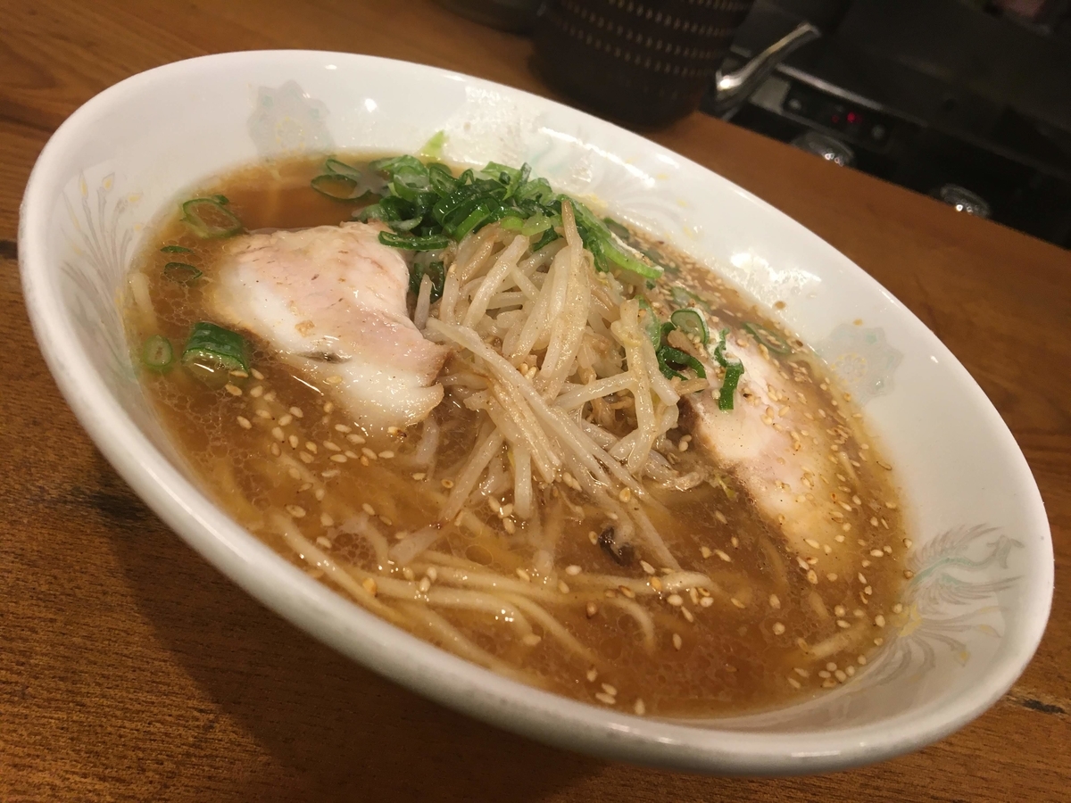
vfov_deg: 48.2
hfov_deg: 61.7
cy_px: 402
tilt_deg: -33.6
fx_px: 897
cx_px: 536
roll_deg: -24.4
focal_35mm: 29
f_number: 2.2
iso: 64
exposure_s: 1/30
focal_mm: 4.15
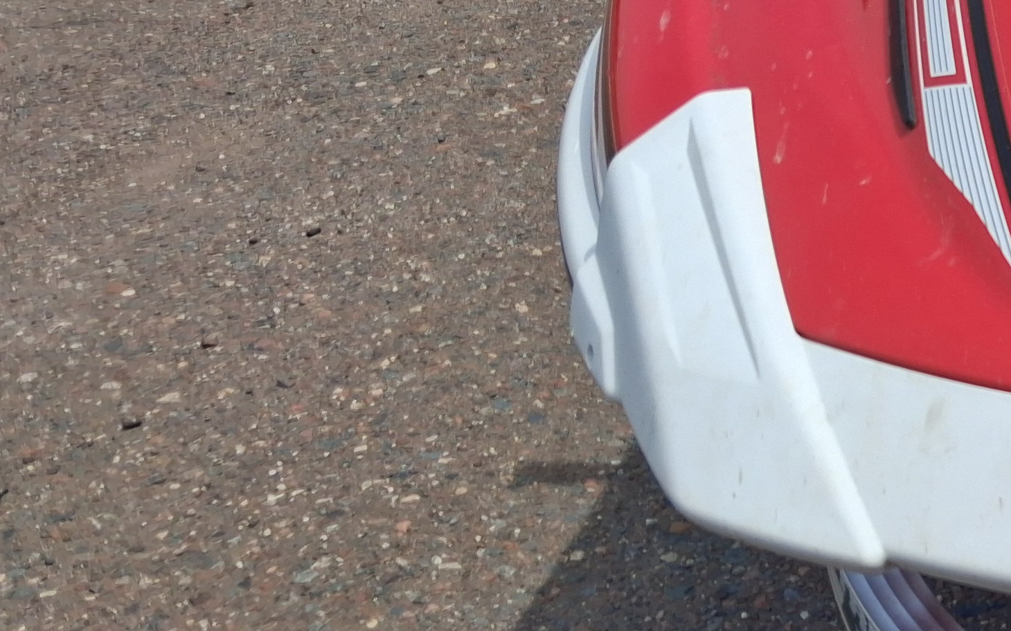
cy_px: -90
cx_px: 1345
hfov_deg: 22.8
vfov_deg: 15.8
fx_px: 2204
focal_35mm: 80
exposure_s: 1/1133
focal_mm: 4
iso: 20
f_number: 1.8
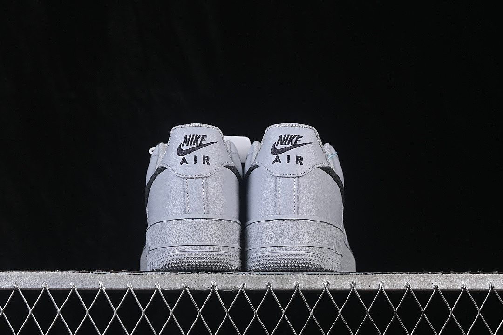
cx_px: 252
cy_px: 168
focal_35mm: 75
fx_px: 1048
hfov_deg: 27.0
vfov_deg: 18.2
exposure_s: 1/80
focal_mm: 50
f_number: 8
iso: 160
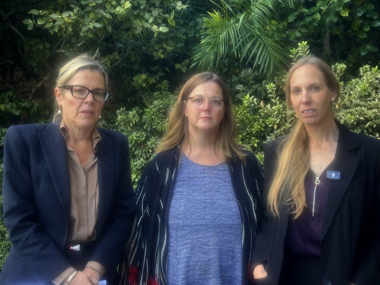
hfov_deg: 39.6
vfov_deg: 30.3
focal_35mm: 48
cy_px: 142
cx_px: 190
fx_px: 527
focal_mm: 6.86
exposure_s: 1/120
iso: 40
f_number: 1.8
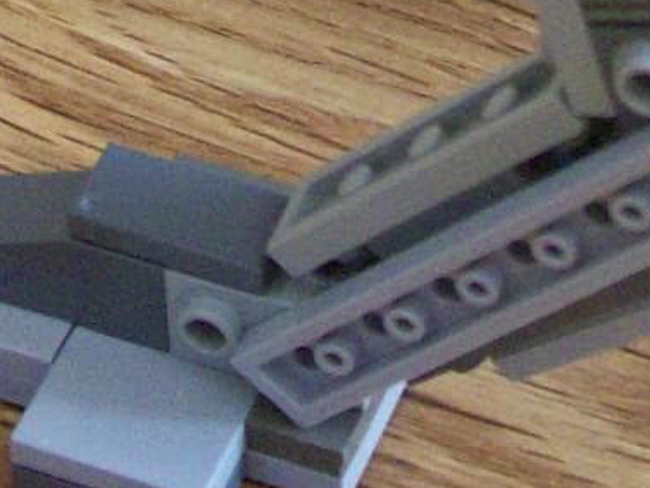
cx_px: 369
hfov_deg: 10.4
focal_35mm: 191
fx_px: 3588
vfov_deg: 7.5
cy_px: -505
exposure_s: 1/33.8
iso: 160
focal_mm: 7.6
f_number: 3
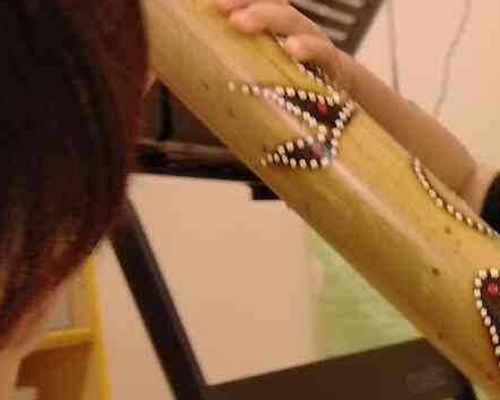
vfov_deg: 17.7
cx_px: 572
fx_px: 1228
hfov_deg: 21.6
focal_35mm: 83
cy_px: 461
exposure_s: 1/33
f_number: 2
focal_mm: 3
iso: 208
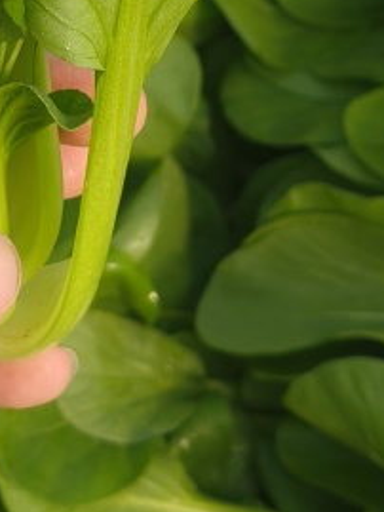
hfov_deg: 14.1
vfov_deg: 18.6
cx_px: -15
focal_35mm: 103
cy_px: 12
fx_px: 1522
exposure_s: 1/1024
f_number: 1.8
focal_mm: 4.84
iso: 80
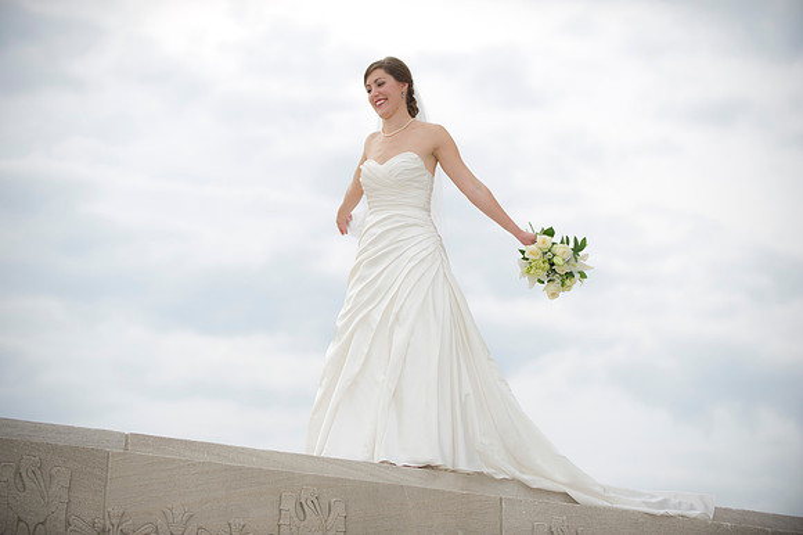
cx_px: 402
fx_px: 2452
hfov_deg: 18.6
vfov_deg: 12.4
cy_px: 268
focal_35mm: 110
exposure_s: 1/250
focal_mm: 110
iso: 160
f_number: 2.8
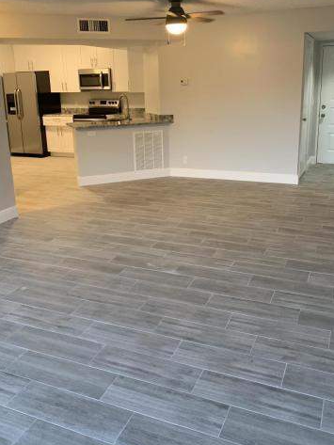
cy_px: 194
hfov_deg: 43.0
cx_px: 166
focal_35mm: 33
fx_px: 424
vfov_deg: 55.2
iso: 200
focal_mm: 4.25
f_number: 1.8
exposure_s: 1/60
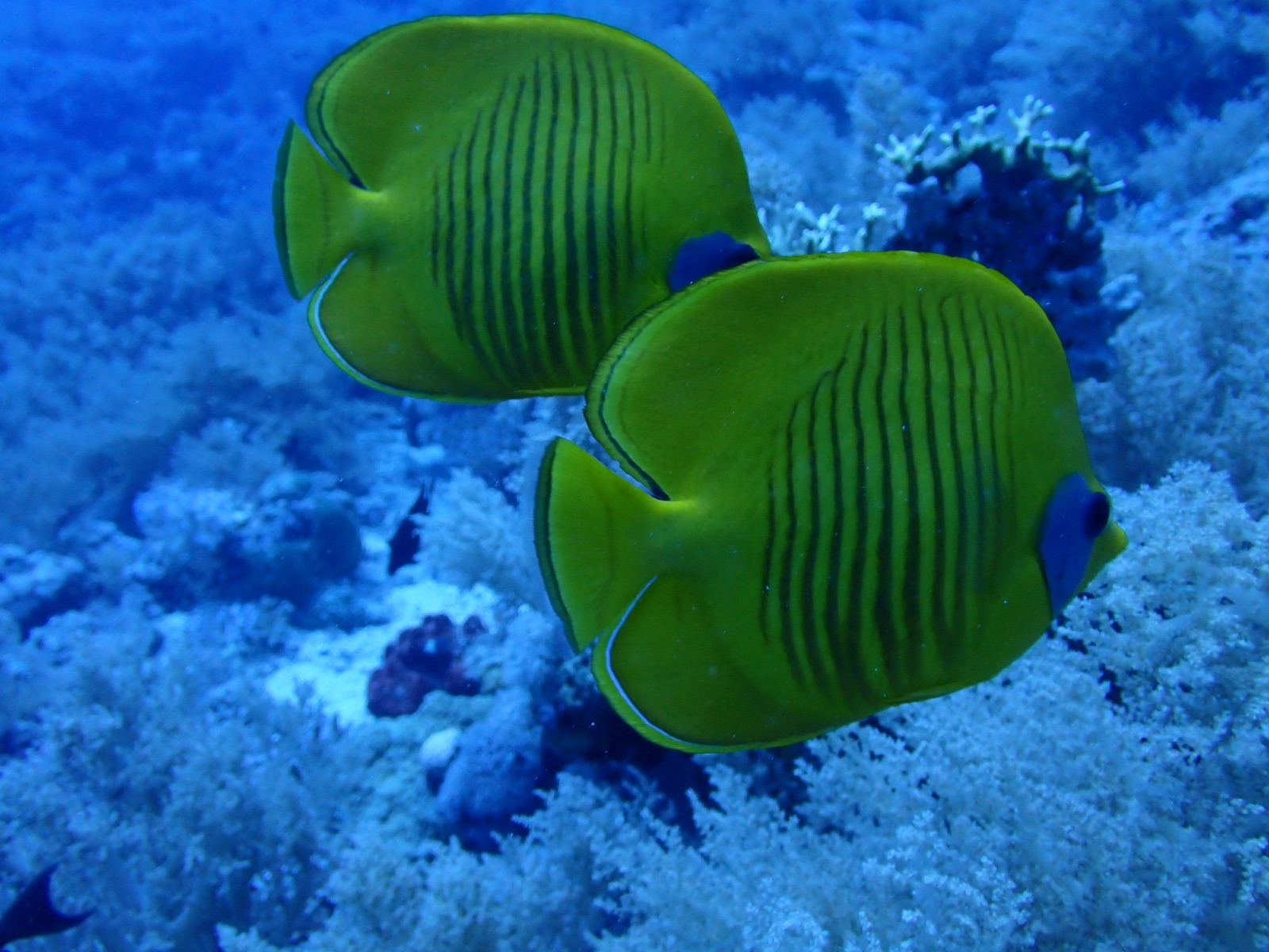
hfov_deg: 45.8
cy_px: 476
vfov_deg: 35.1
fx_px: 1503
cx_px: 634
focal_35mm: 41
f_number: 4
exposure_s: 1/160
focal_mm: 7.31
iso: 160
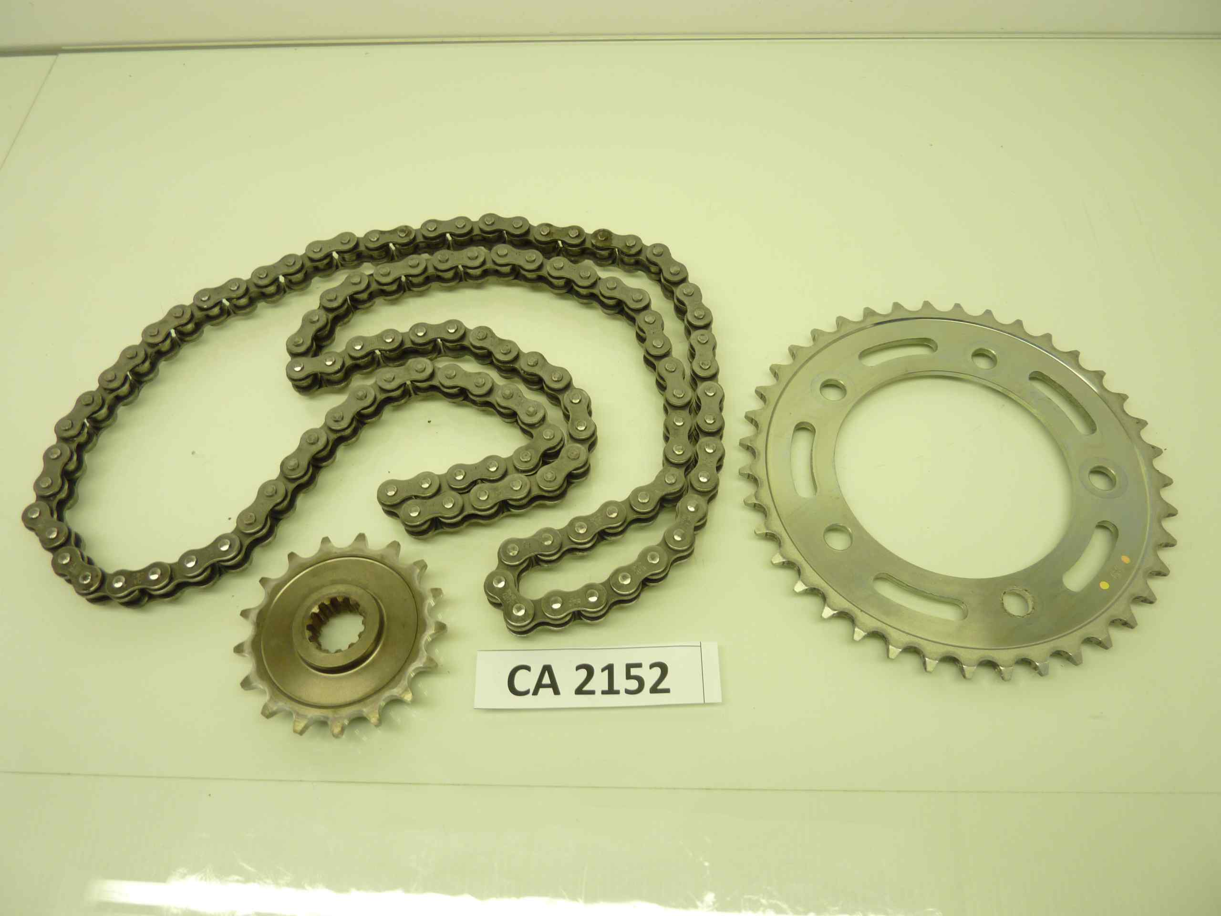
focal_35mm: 25
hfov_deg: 69.4
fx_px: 882
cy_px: 458
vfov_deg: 54.9
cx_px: 610
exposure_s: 1/30
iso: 80
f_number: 3.3
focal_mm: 4.1
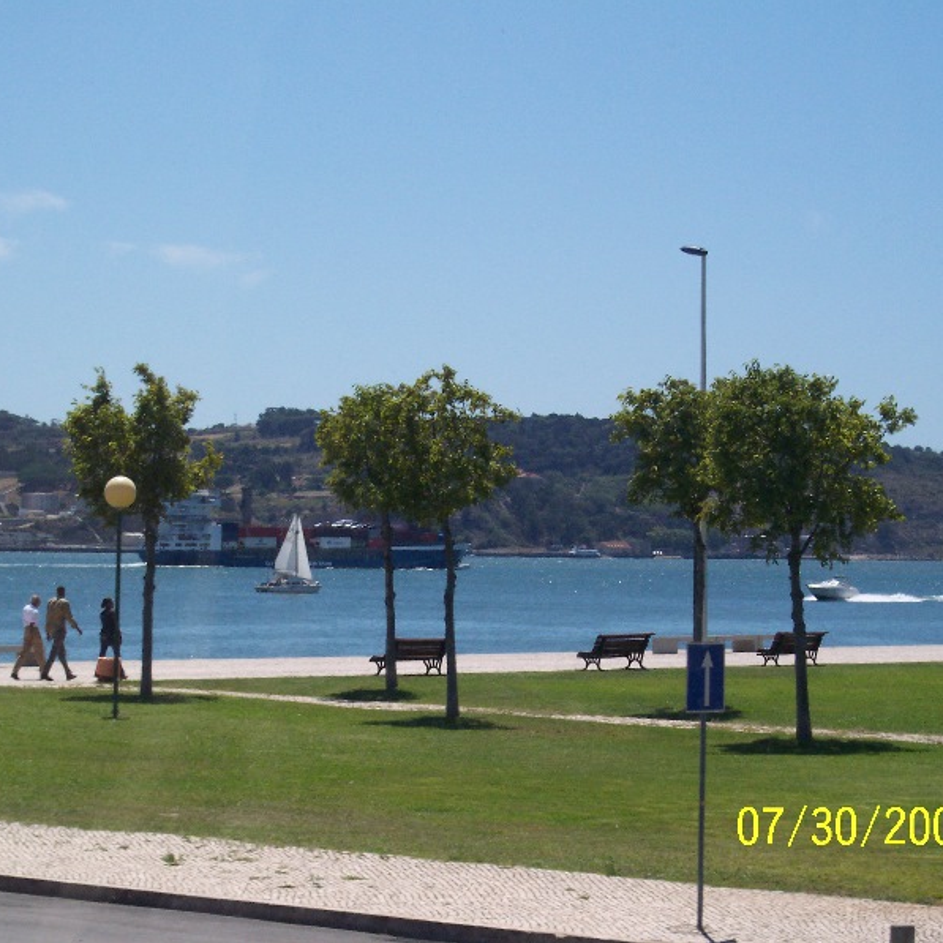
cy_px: 471
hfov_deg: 12.9
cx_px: 412
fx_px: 4161
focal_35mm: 135
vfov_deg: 12.9
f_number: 8
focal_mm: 24
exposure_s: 1/350
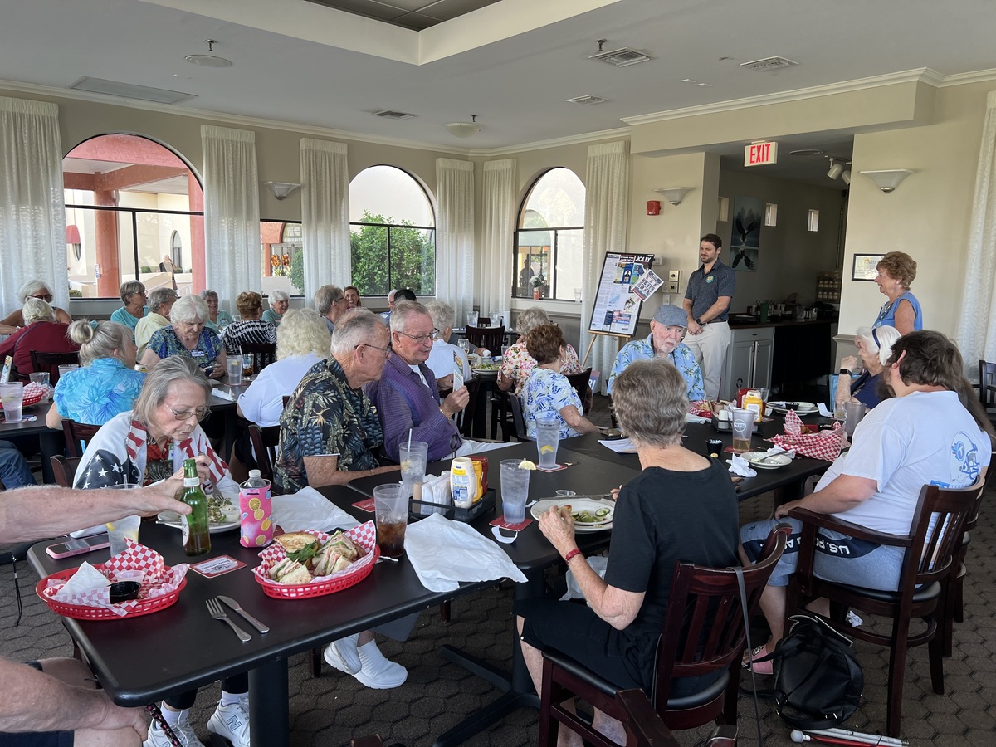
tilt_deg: -8.0
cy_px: 374
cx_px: 498
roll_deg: -1.1
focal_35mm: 26
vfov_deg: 53.1
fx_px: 748
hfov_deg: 67.3
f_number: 1.5
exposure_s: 1/121
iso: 64
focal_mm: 5.7
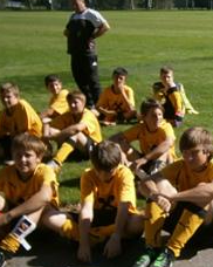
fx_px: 671
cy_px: 150
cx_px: 268
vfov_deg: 22.5
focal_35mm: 85
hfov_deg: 17.1
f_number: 2.9
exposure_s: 1/1000
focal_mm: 5.5
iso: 80
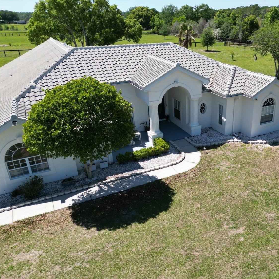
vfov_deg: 54.0
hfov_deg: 53.0
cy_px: 146
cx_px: 187
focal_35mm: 30
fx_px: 274
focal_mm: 6.72
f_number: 1.7
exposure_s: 1/2500
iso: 140
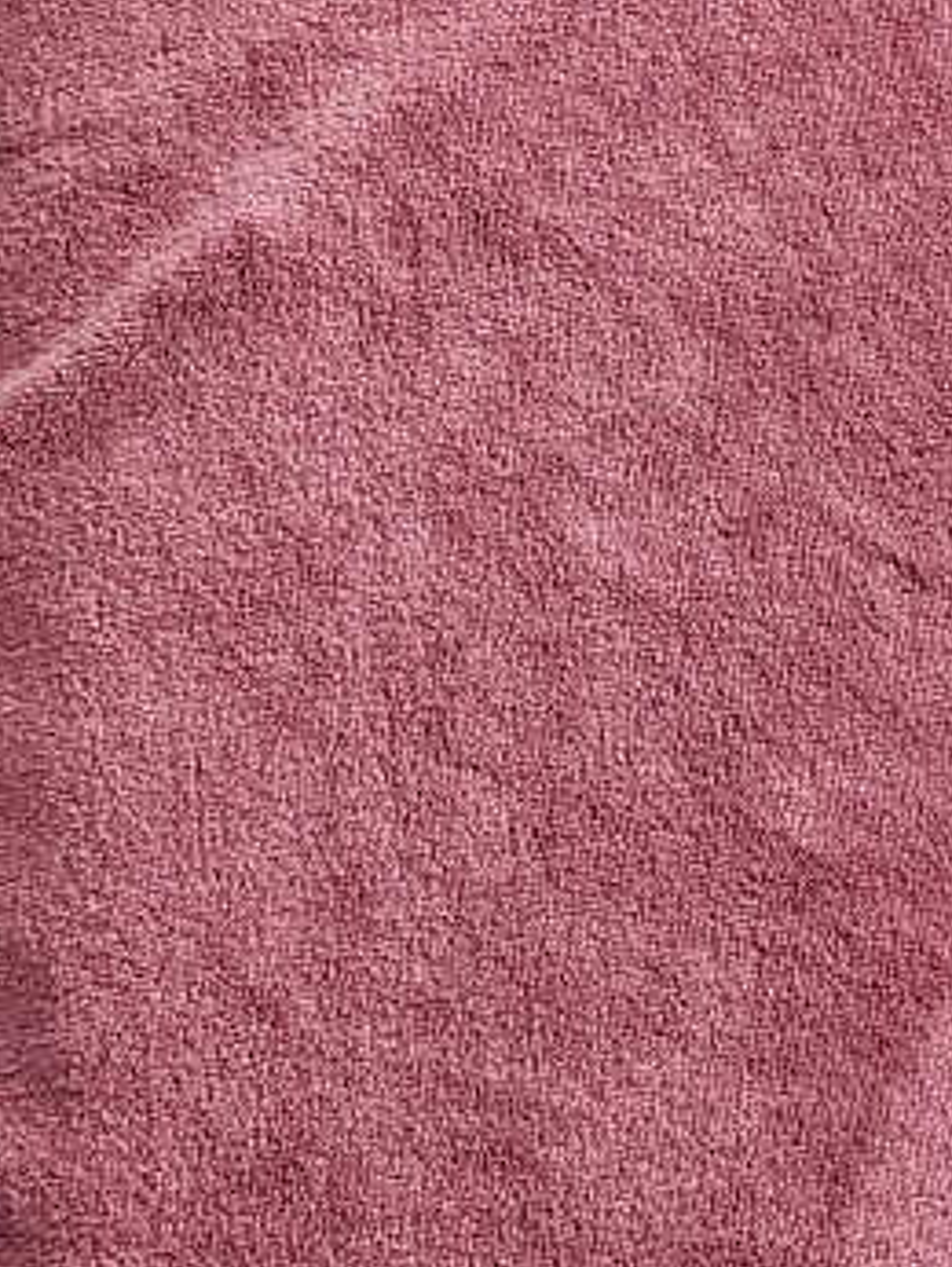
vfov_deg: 23.0
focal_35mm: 85
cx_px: 582
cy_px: 604
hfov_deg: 17.4
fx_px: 3113
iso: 200
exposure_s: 1/120
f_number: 1.8
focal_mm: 6.4
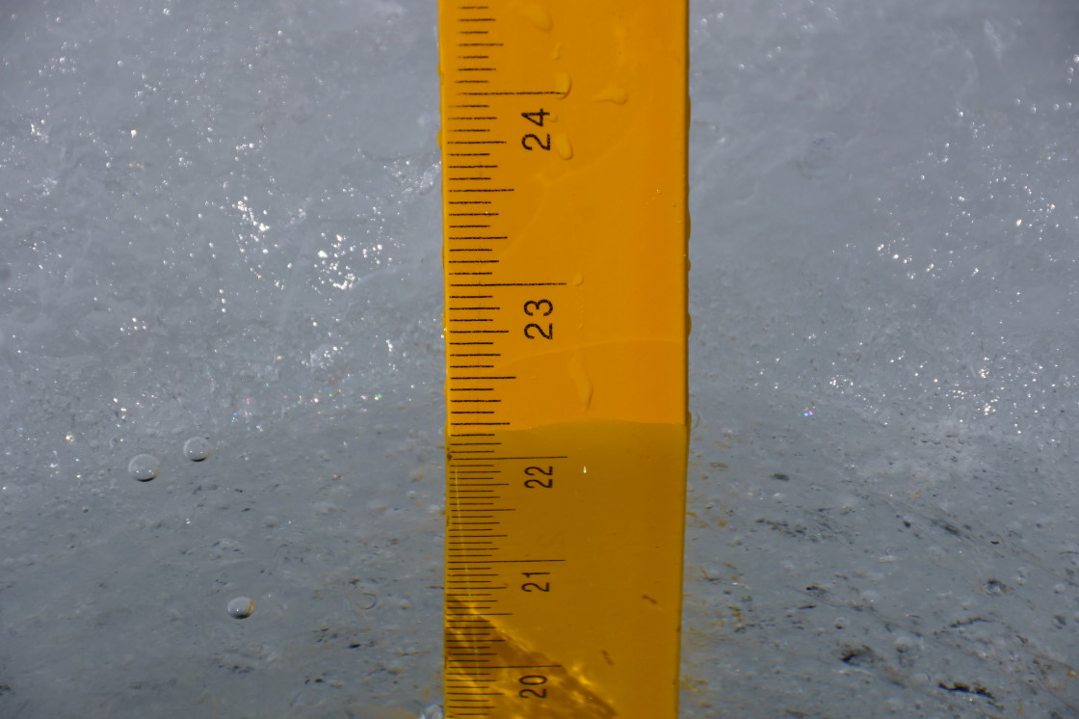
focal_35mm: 375
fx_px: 11236
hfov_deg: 5.5
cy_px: 360
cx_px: 540
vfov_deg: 3.7
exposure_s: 1/500
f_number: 11
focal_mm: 250
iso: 100
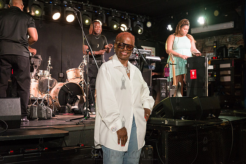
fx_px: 301
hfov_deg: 44.5
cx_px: 123
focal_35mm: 44
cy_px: 82
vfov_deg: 30.5
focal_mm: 44
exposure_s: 1/320
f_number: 4.5
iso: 3200
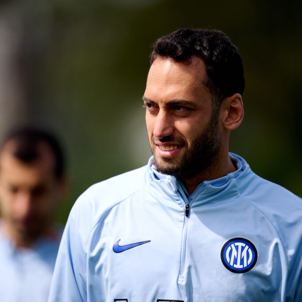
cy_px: 151
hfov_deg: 3.4
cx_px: 156
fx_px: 5054
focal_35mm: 512
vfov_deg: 3.4
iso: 220
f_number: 2.8
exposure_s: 1/3200
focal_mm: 400
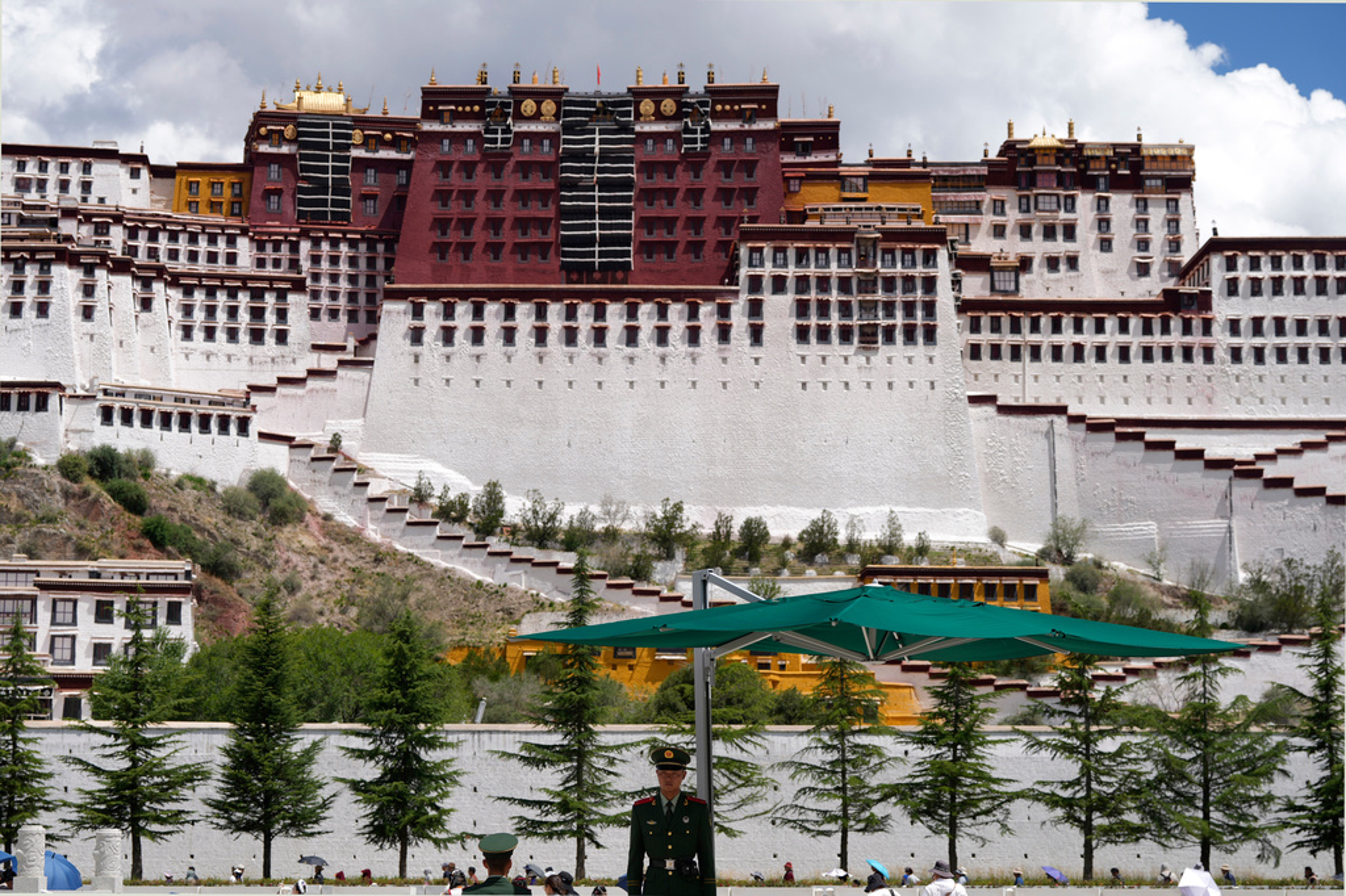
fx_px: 2616
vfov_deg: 19.4
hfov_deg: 28.9
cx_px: 673
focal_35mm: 70
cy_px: 448
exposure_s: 1/800
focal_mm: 70
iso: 100
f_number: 4.5
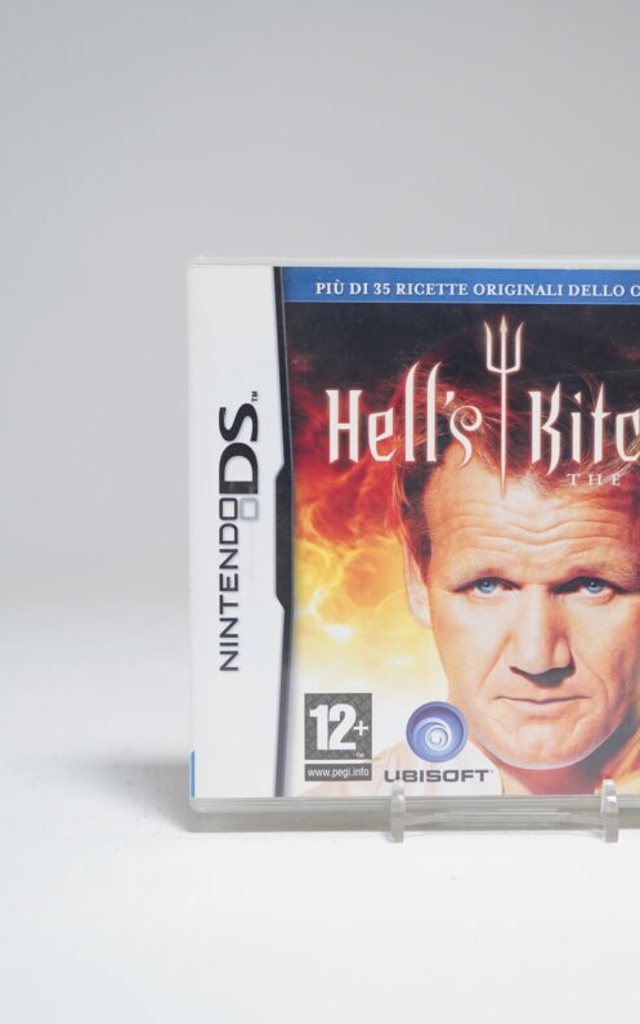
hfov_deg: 21.4
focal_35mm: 60
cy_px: 514
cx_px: 485
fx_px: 1674
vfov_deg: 34.0
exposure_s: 1/40
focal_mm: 39
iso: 640
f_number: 5
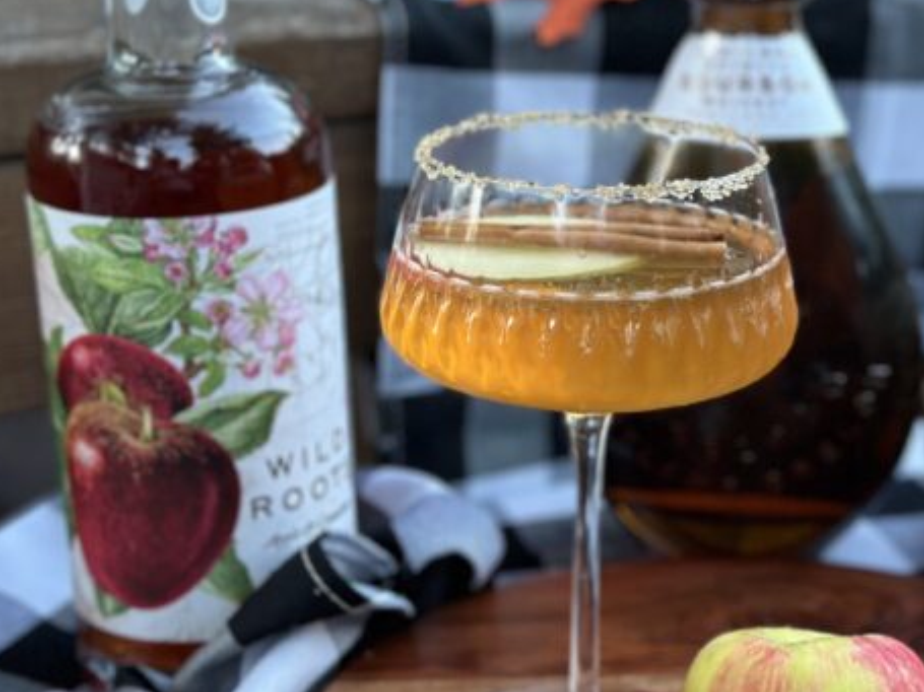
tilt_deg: -19.7
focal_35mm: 81
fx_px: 2162
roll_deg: -1.4
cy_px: 377
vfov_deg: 18.2
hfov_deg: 23.8
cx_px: 733
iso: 250
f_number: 1.78
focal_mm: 6.86
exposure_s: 1/60
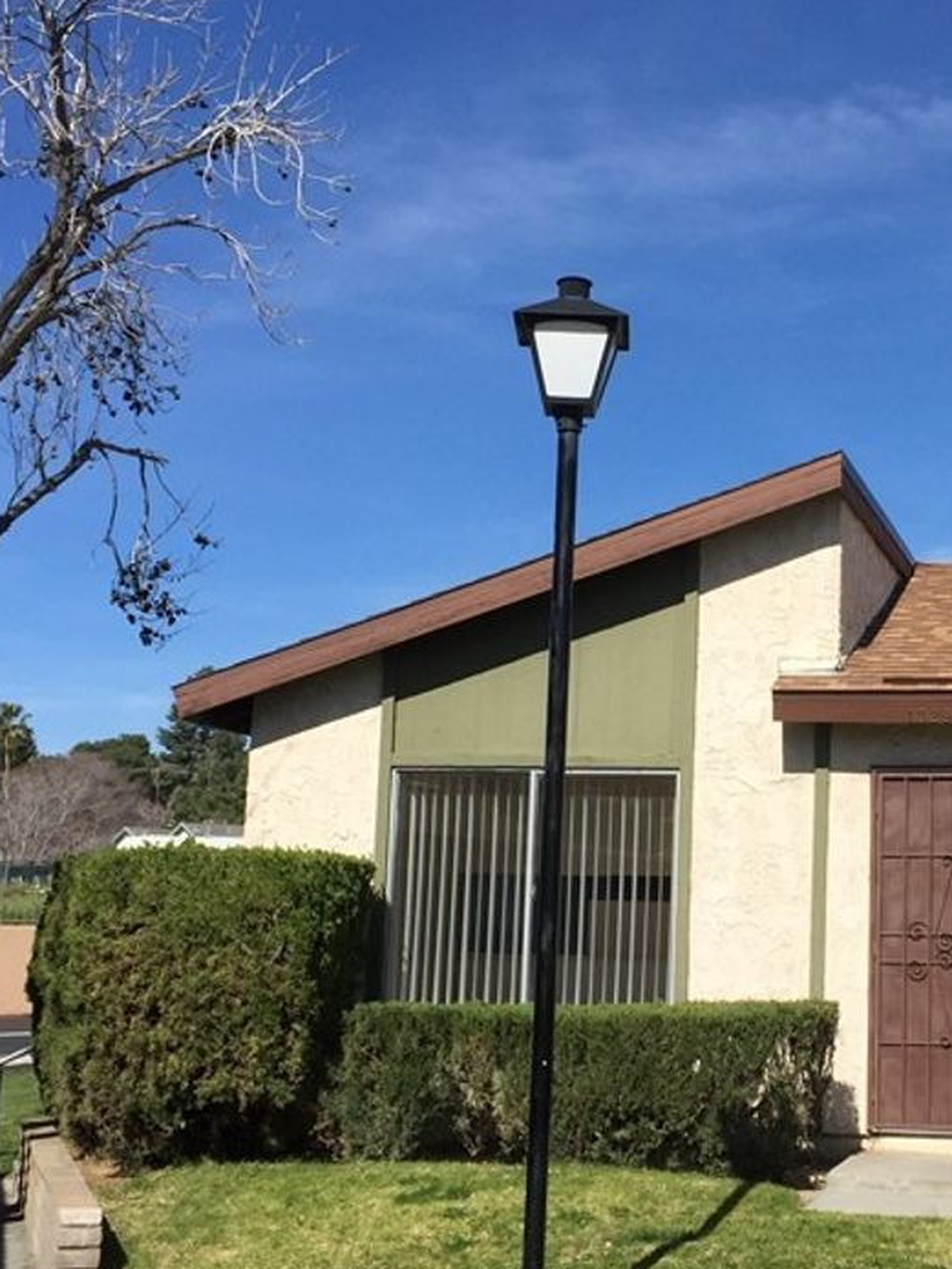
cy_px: 628
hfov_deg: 25.2
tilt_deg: +9.2
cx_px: 769
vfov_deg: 33.8
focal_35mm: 57
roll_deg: -2.0
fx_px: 2089
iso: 32
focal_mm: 4.15
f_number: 2.2
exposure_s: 1/2825
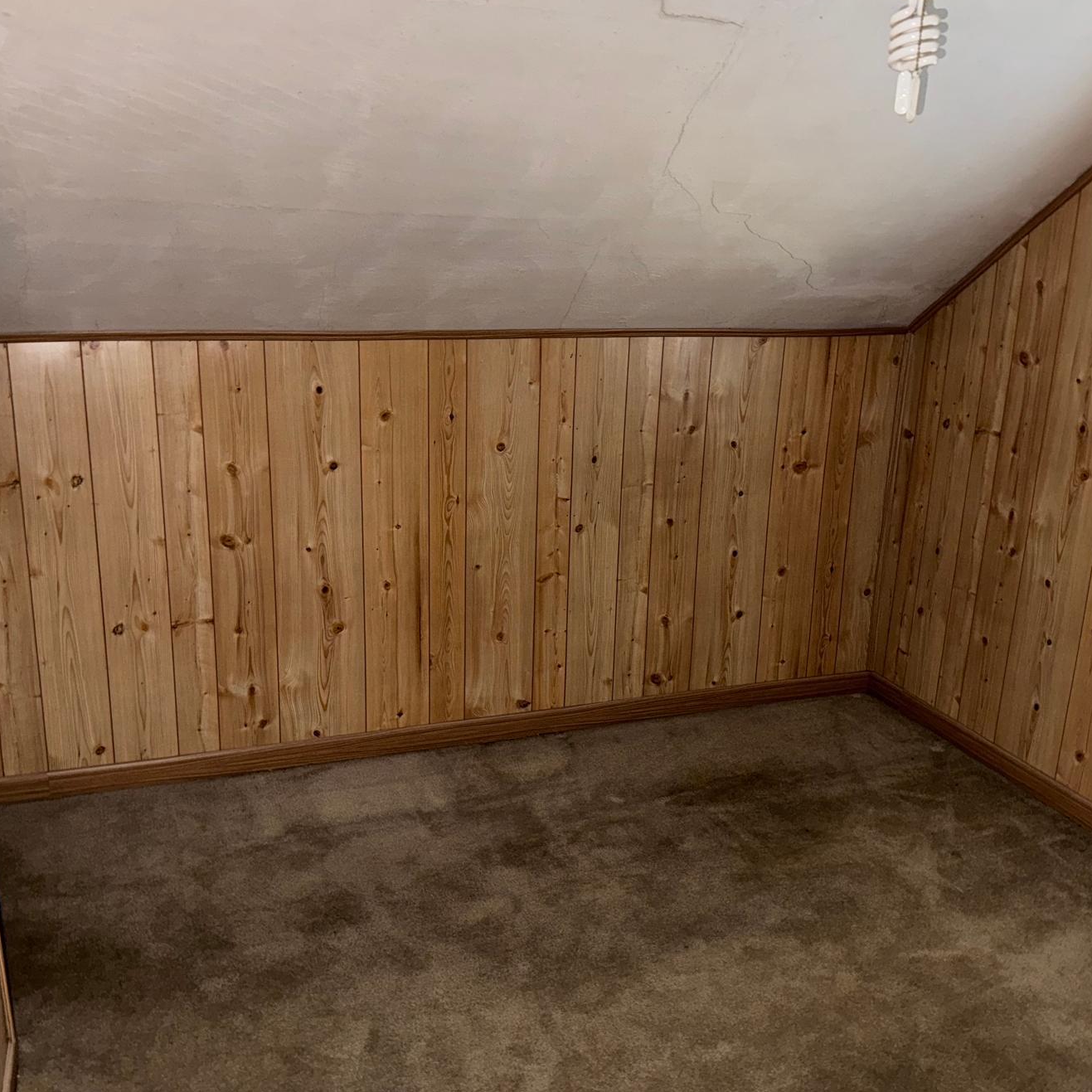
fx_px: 1178
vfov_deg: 49.7
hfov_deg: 49.7
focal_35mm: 33
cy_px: 590
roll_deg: -2.4
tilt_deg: -16.6
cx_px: 552
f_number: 1.78
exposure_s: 1/5
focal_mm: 6.86
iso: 160
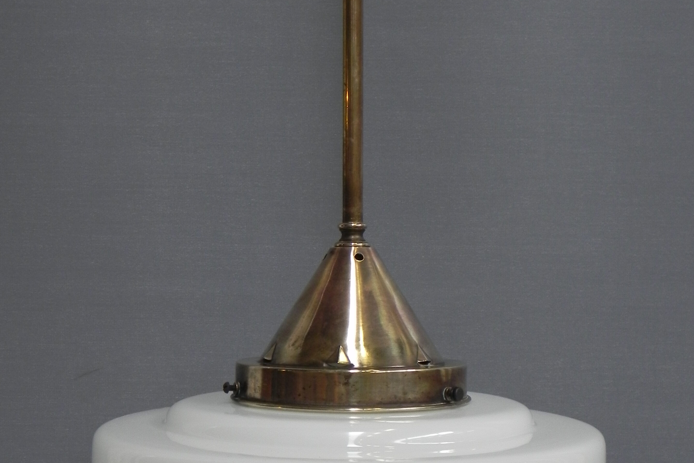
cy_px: 270
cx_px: 344
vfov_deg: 23.4
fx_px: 1118
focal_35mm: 58
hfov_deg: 34.5
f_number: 3.2
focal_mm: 7.3
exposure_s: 1/30
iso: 201
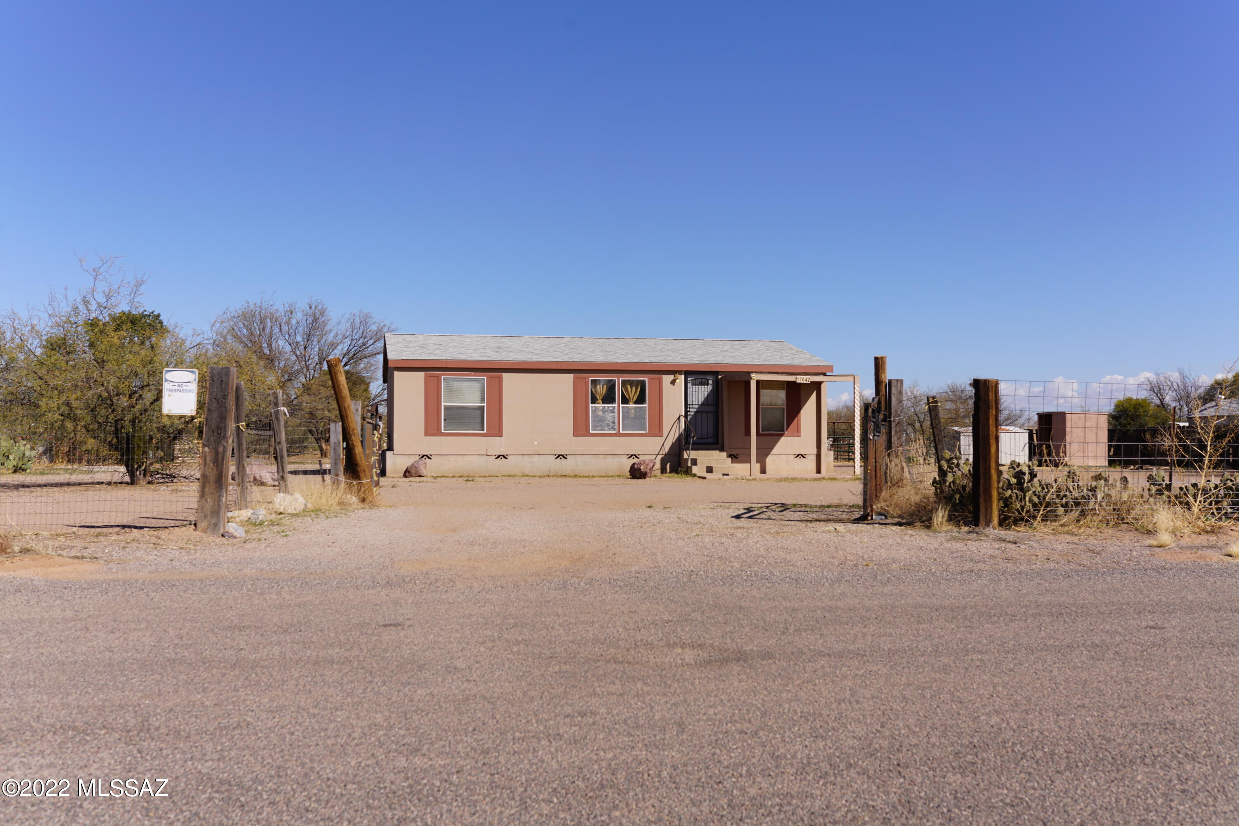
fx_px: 1205
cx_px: 620
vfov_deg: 37.9
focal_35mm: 35
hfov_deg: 54.4
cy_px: 413
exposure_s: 1/500
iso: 100
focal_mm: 35
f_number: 8
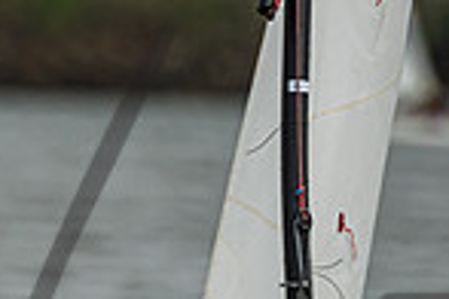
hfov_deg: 0.9
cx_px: 0
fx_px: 27262
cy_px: 167
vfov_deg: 0.6
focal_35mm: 2186
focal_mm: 400
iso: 320
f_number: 5.6
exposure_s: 1/5000
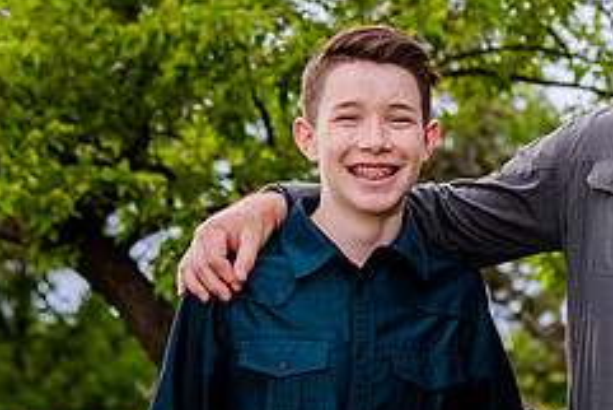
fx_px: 3169
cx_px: 544
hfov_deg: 11.0
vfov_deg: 7.4
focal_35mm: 186
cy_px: 161
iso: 160
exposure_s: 1/200
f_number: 4.5
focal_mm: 62
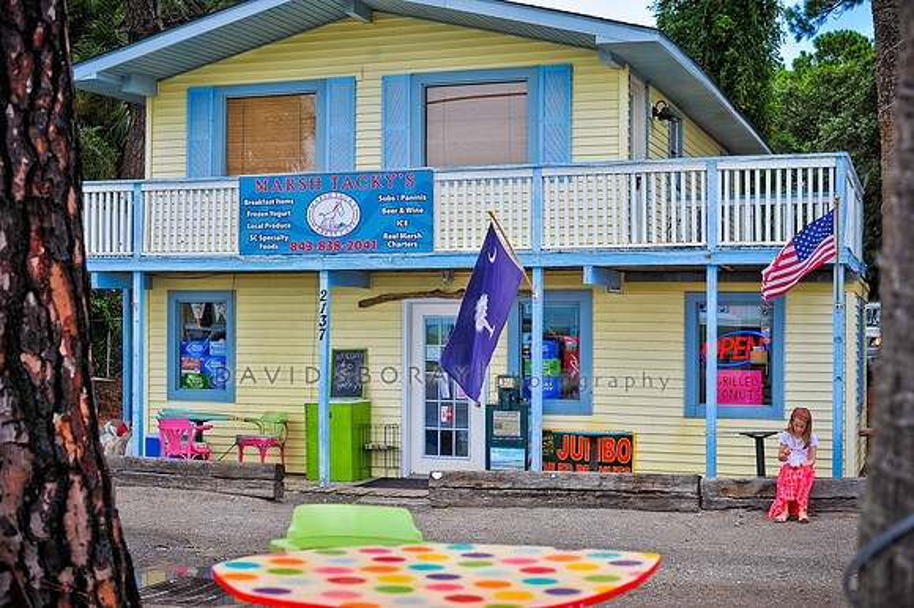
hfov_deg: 39.6
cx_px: 457
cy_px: 304
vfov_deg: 27.0
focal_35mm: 50
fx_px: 1269
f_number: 4
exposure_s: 1/1600
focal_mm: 50
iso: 200
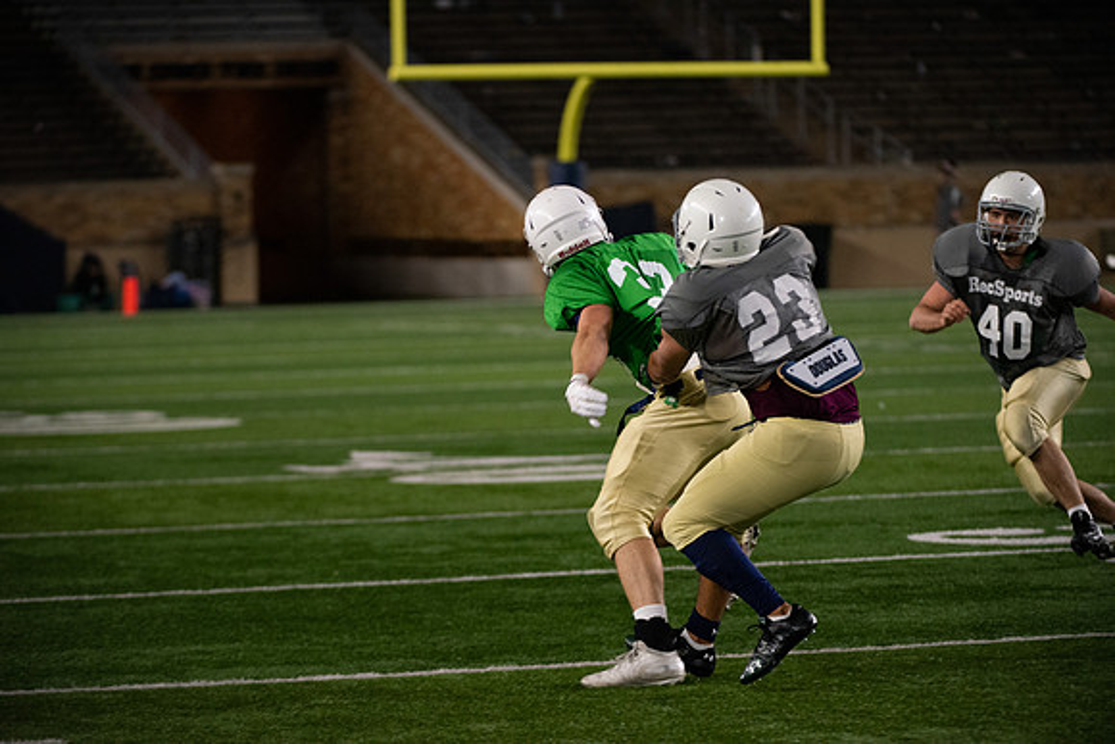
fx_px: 6196
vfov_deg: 6.9
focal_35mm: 200
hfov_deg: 10.3
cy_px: 372
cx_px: 558
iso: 3200
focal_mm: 200
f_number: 4
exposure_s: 1/500
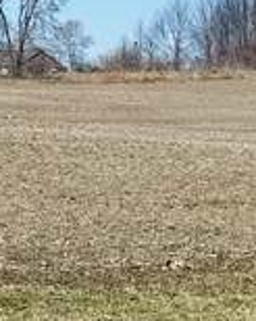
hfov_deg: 6.9
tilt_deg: -1.5
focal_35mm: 211
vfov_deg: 9.2
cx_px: -375
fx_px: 2000
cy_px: 158
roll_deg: -0.5
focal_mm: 5.7
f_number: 1.5
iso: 50
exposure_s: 1/5319
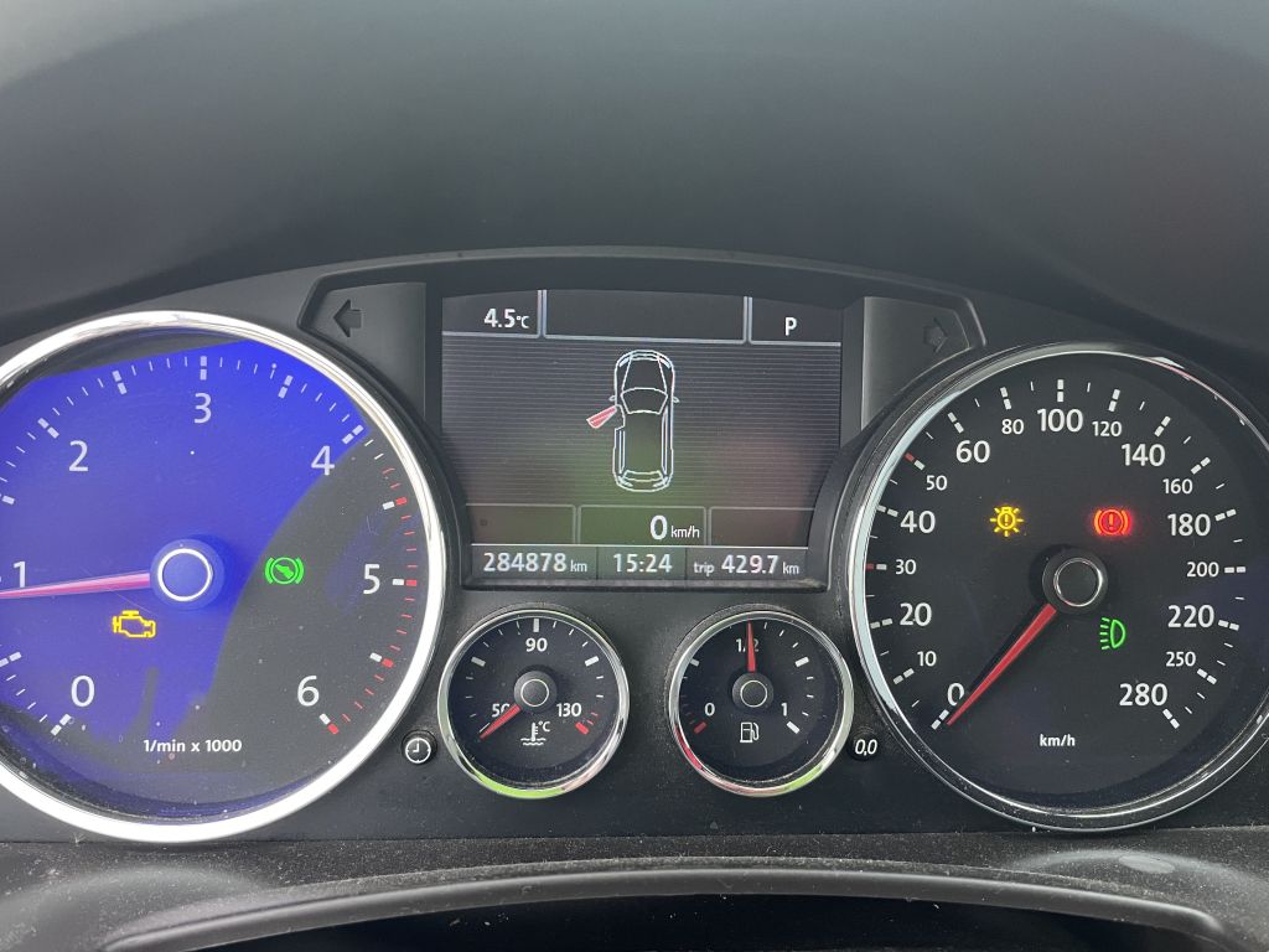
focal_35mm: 26
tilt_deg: -25.1
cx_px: 634
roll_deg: -1.8
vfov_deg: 53.1
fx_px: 953
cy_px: 476
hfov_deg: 67.3
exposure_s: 1/37
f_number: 1.6
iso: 400
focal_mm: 4.2
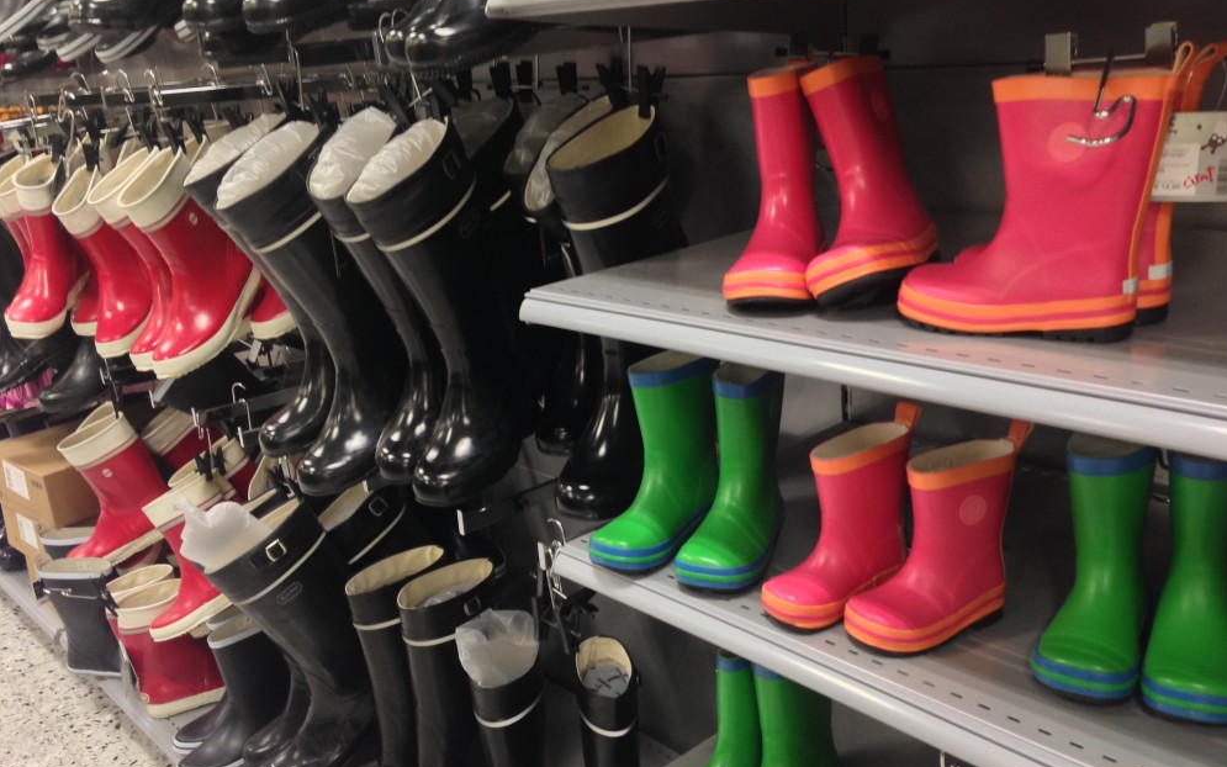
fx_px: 1204
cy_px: 418
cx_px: 610
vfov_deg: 35.3
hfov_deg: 54.0
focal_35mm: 36
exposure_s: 1/20
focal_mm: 4.12
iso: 100
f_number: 2.4
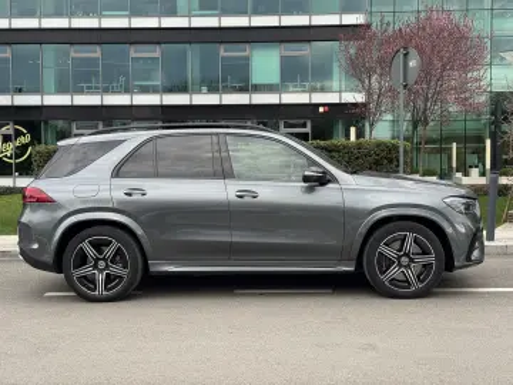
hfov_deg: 39.7
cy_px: 192
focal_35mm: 48
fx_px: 711
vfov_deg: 30.3
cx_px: 256
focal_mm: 6.76
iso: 64
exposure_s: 1/627
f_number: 1.78
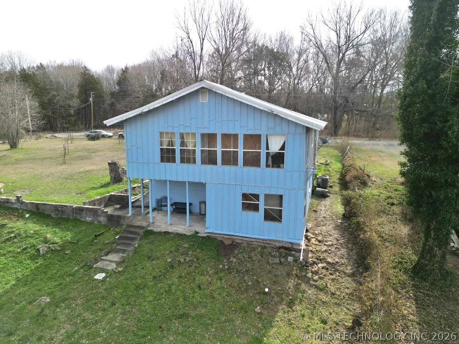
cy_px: 172
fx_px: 318
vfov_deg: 56.8
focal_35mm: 24
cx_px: 230
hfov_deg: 71.6
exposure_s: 1/725
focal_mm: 6.72
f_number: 1.7
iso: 110
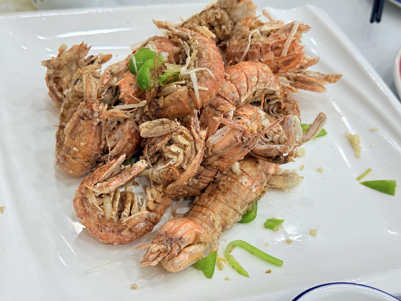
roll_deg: -8.6
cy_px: 150
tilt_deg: -42.3
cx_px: 200
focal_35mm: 48
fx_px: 556
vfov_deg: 30.3
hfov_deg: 39.7
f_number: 1.78
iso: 80
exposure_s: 1/100
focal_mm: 6.76
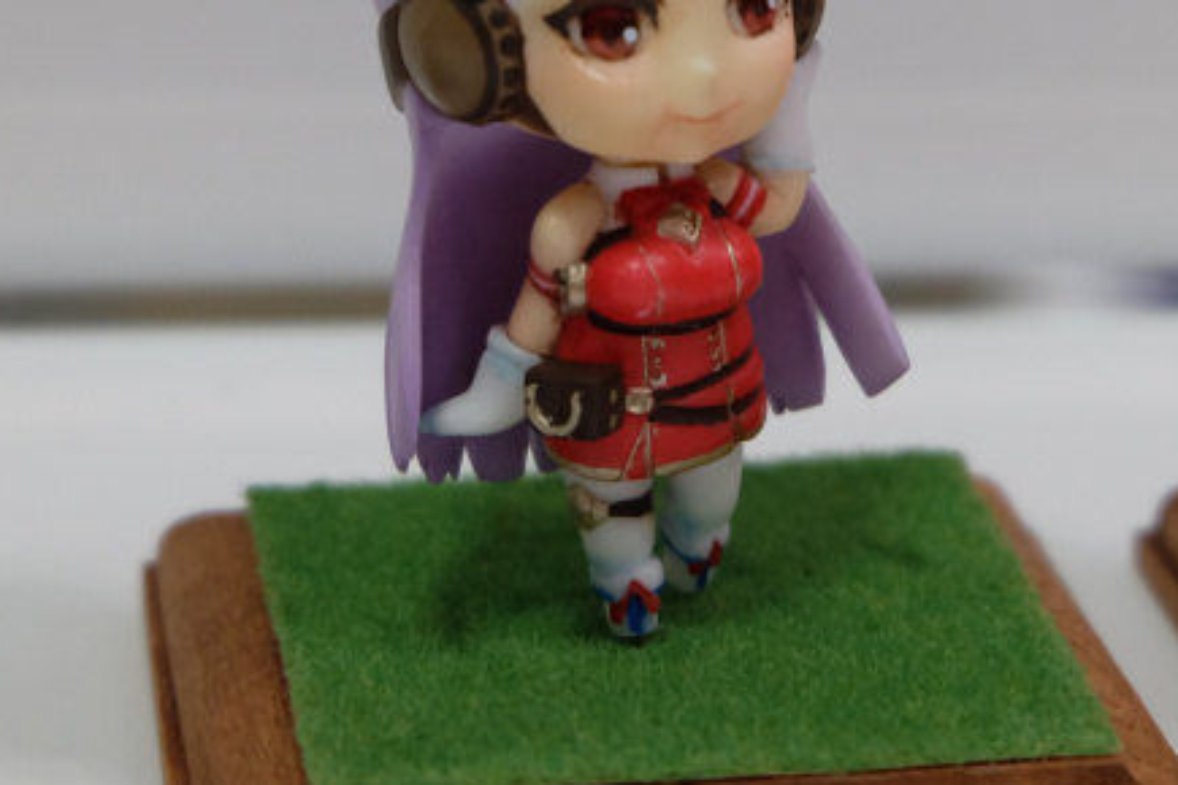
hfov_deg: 14.9
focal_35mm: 138
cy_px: 202
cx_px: 661
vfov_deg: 9.9
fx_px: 4515
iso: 2000
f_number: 5.6
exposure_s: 1/125
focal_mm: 50
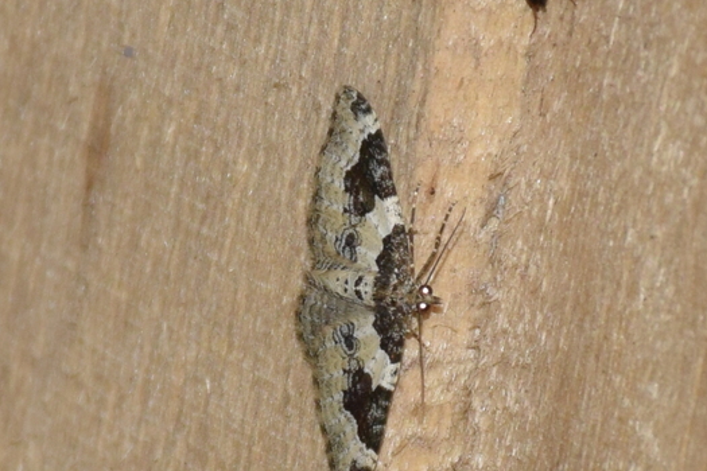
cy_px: 300
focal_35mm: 384
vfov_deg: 3.6
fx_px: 7541
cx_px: 312
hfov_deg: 5.4
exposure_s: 1/60
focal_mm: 140
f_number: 7.1
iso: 320
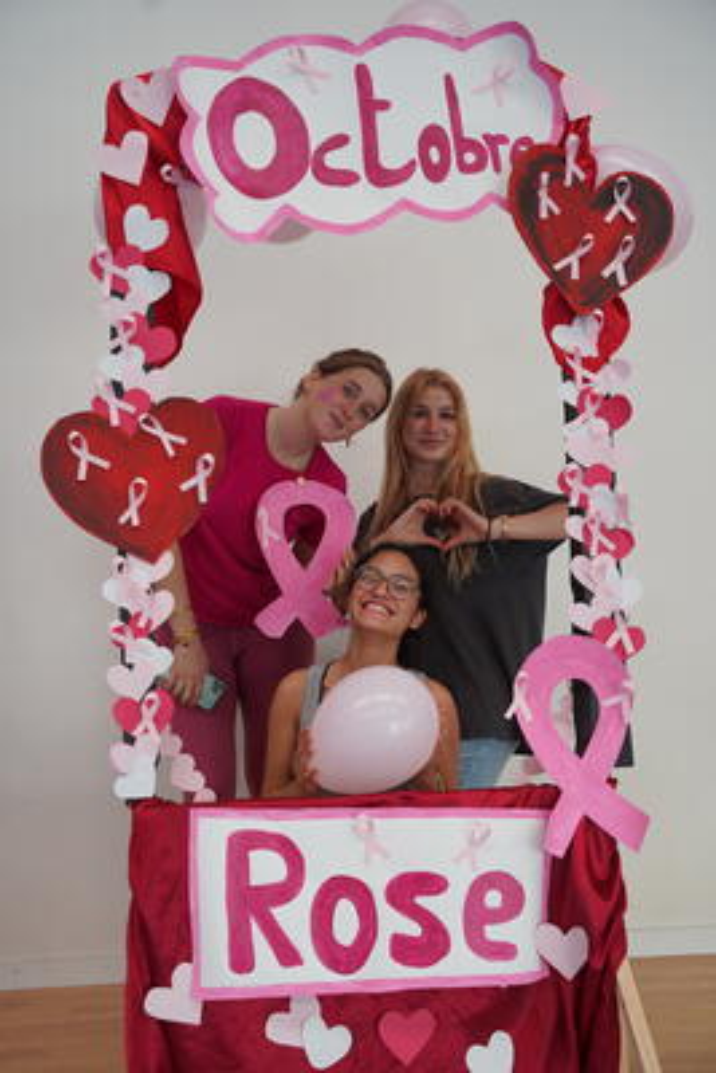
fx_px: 1213
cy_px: 536
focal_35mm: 41
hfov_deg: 32.9
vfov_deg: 47.7
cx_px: 358
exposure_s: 1/160
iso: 400
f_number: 4
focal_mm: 40.7
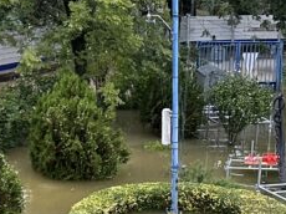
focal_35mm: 116
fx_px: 957
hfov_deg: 17.0
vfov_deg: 12.6
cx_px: 160
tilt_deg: -15.2
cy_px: 199
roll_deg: -2.3
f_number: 1.5
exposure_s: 1/60
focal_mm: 5.7
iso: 250
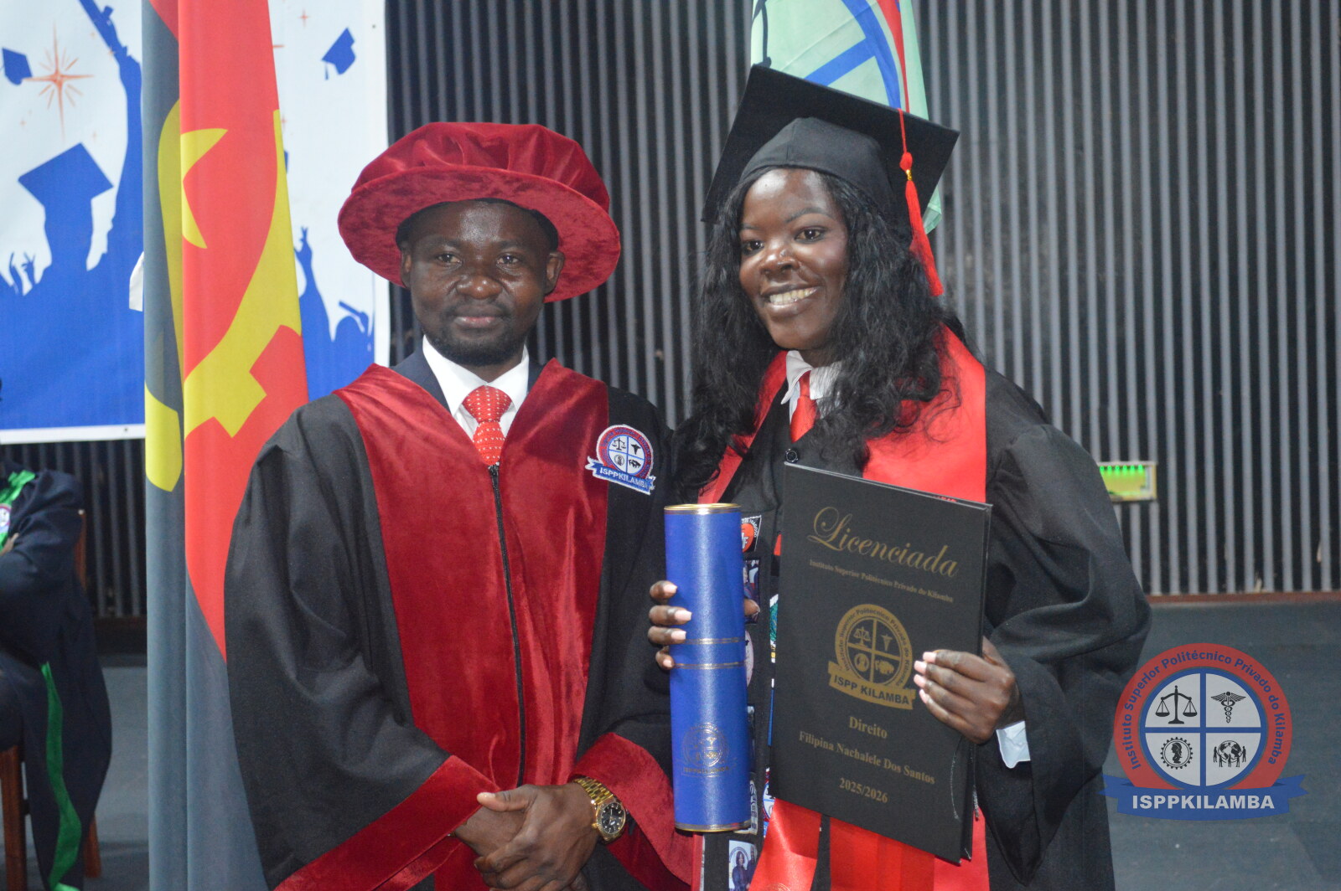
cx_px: 670
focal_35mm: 63
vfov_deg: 21.5
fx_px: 2345
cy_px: 446
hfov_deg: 31.9
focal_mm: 42
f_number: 5.3
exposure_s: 1/60
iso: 3200
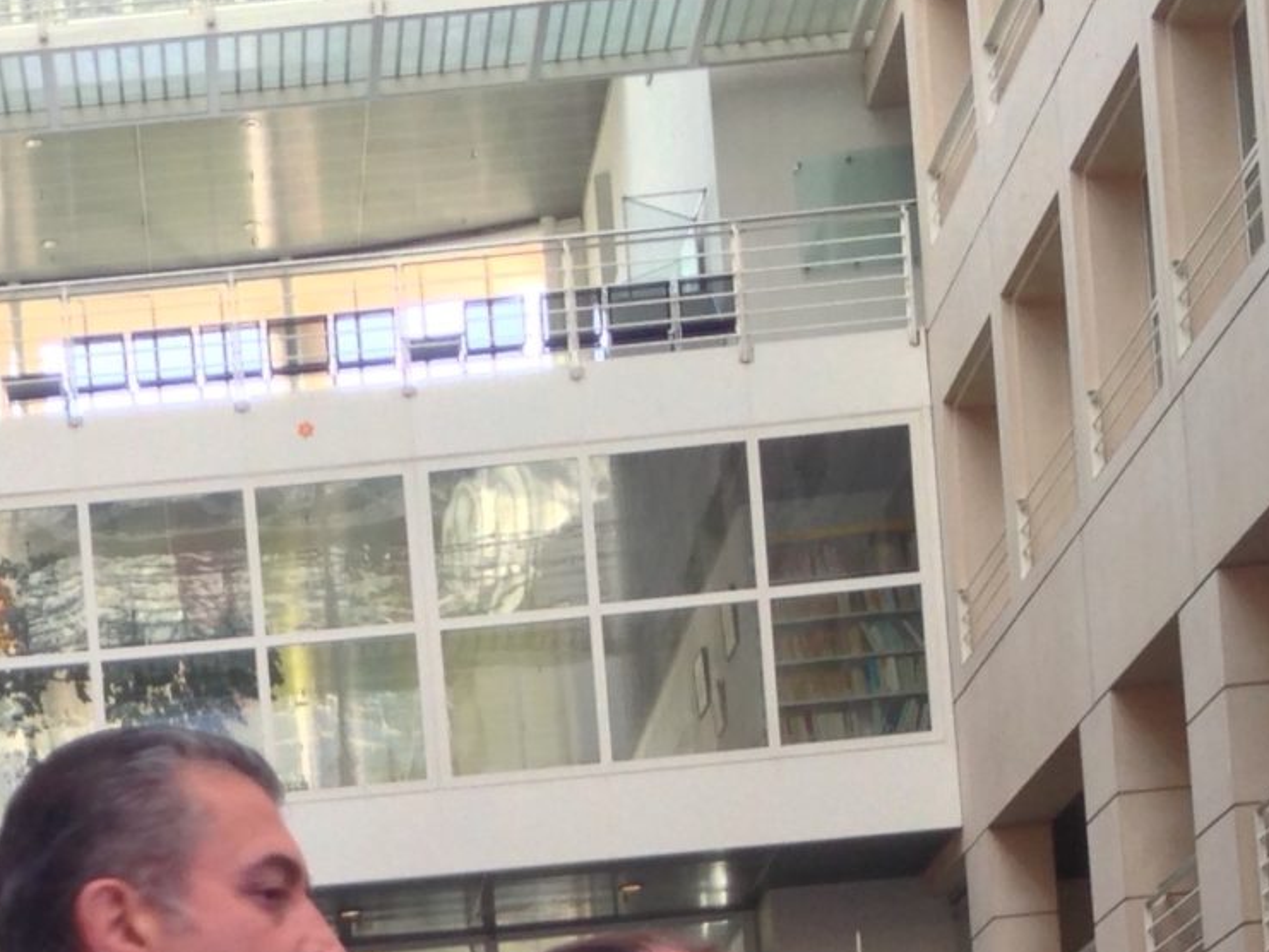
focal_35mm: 114
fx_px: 4180
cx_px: 152
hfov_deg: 17.0
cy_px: 1526
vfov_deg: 12.2
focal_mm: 4.12
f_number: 2.4
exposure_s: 1/60
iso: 64
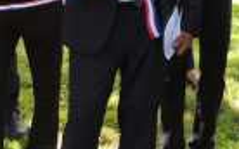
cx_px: 228
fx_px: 801
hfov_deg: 16.7
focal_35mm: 123
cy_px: -81
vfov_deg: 10.2
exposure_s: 1/125
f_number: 3
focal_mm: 4.3
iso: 100
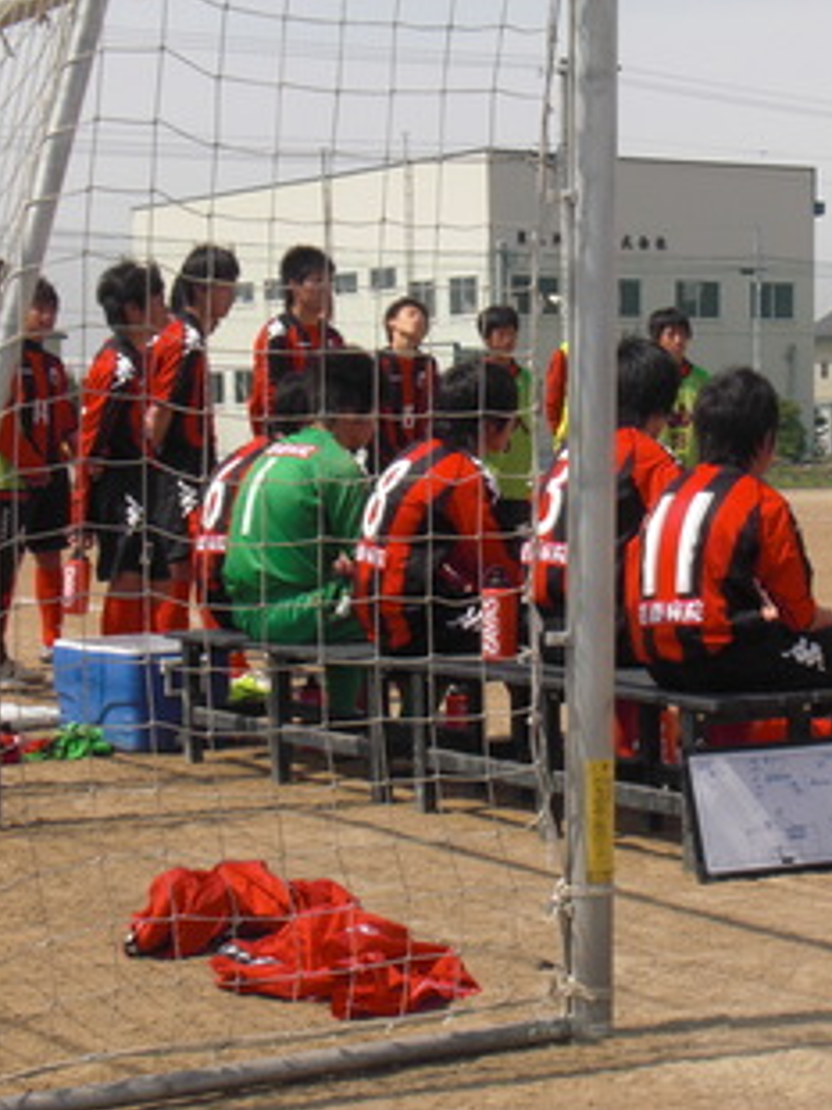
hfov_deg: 17.3
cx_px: 603
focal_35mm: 85
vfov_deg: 23.0
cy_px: 555
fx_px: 2726
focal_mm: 10.4
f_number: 7.2
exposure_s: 1/200
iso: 64
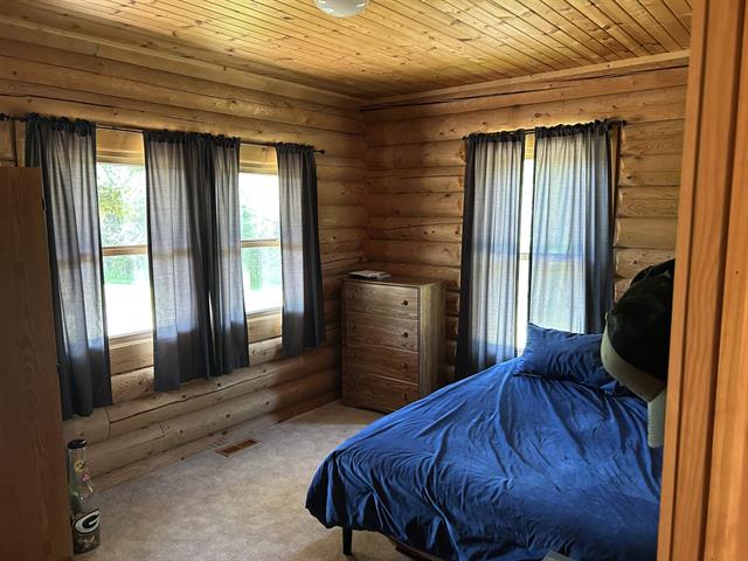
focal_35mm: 26
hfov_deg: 67.3
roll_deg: -0.4
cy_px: 280
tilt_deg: -7.7
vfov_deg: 53.1
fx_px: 562
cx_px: 374
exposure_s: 1/60
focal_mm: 5.7
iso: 400
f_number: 1.5
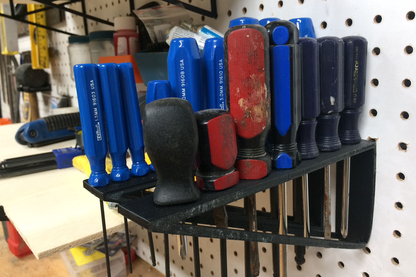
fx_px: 358
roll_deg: +1.6
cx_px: 206
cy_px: 134
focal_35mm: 31
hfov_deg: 60.3
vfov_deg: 42.3
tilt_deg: -9.5
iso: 100
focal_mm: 4.15
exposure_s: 1/30
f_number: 2.2
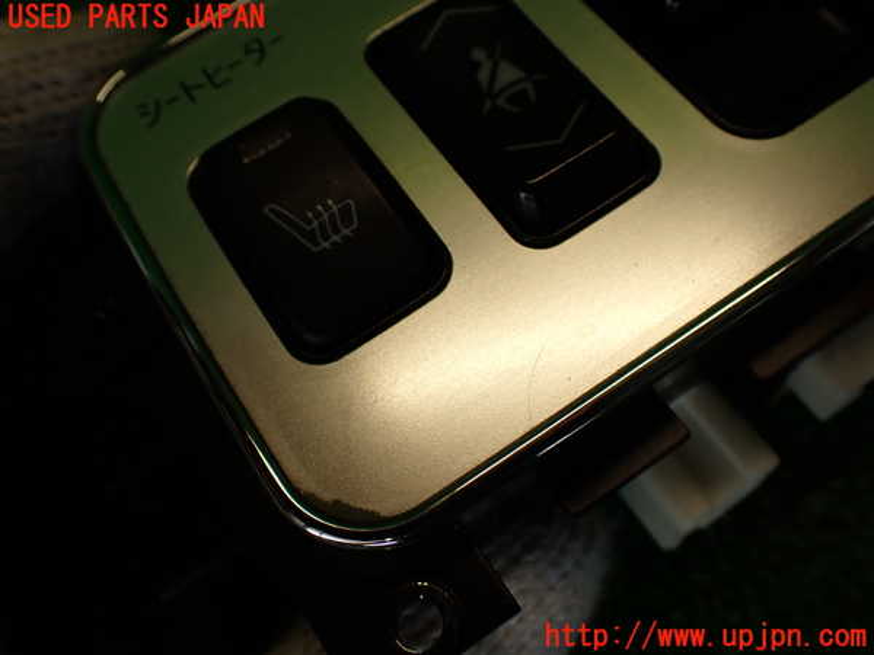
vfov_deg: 44.2
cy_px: 328
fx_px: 808
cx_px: 437
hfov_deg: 56.8
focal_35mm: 32
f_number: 3.2
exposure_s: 1/125
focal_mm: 5.79
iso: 100
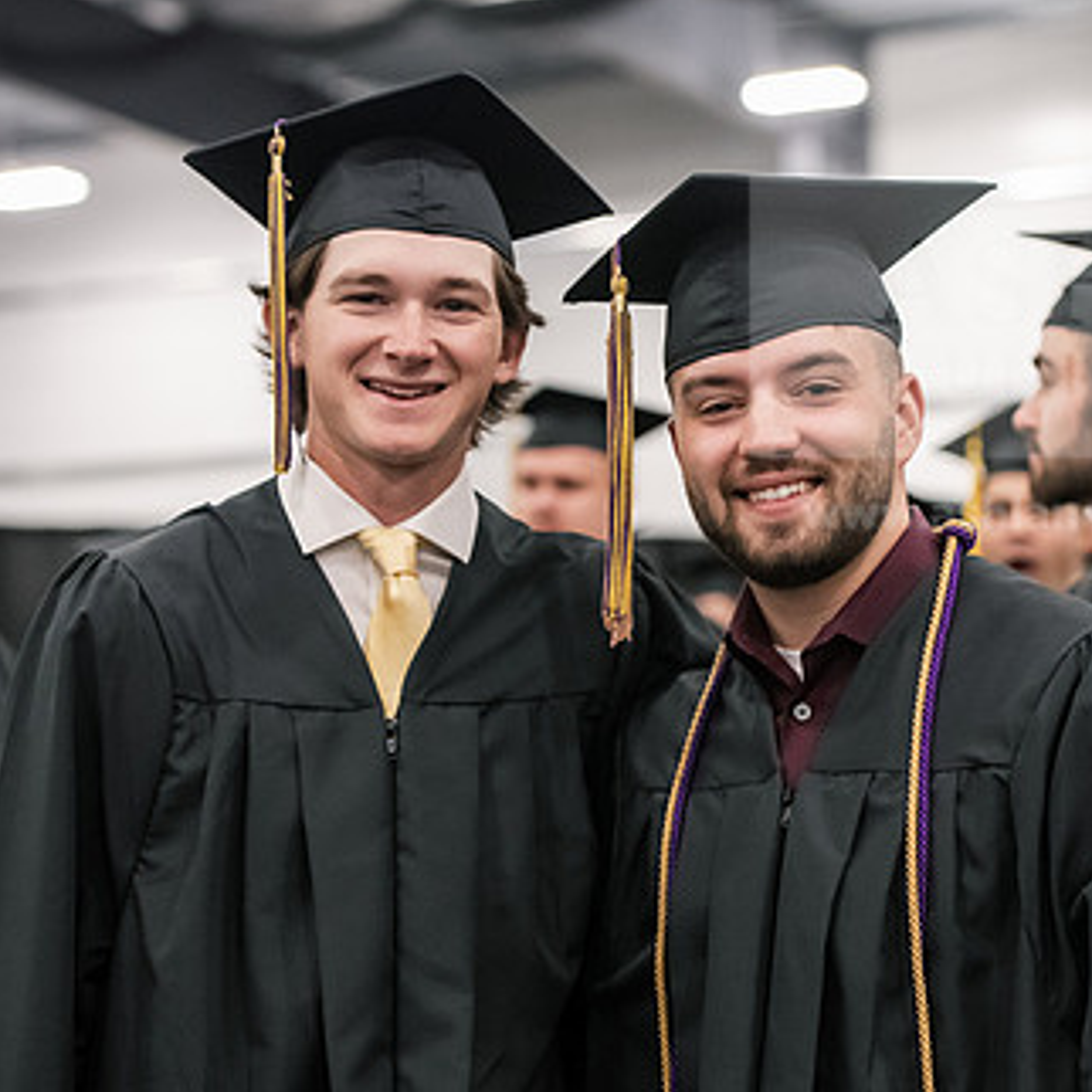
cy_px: 585
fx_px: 4640
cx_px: 648
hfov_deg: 13.4
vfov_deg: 13.4
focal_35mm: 130
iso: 4000
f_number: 3.5
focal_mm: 85
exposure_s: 1/200
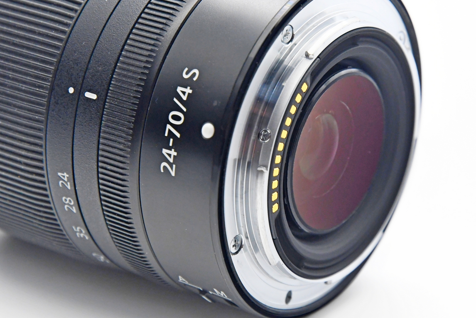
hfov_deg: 13.1
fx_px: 2076
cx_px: 274
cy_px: 136
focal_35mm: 157
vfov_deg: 8.7
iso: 1600
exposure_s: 1/125
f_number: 8
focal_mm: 80
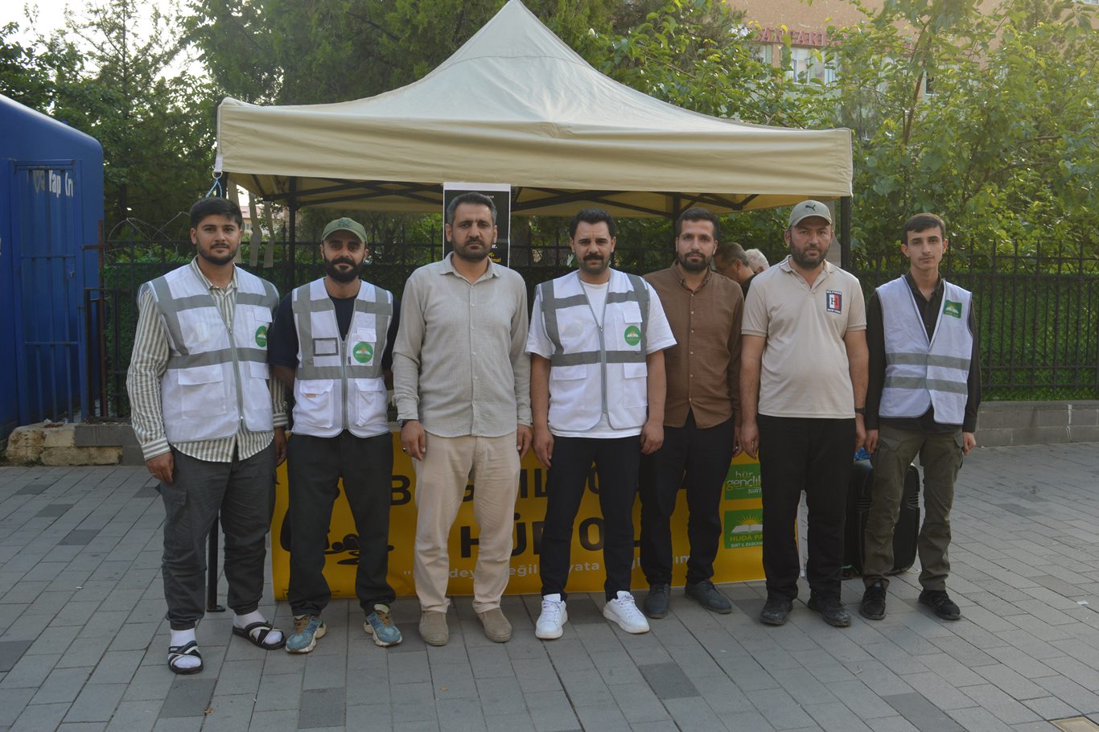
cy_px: 366
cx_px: 550
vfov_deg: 41.7
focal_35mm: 32
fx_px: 961
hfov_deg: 59.5
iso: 280
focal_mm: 21
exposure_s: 1/125
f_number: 5.6
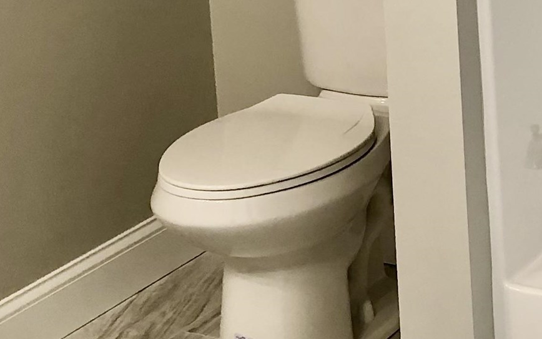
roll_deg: +2.2
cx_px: 503
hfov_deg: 19.4
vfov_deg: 11.9
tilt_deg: -9.4
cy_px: -160
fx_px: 1551
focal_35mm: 105
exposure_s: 1/30
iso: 32
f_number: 1.8
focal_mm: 3.99
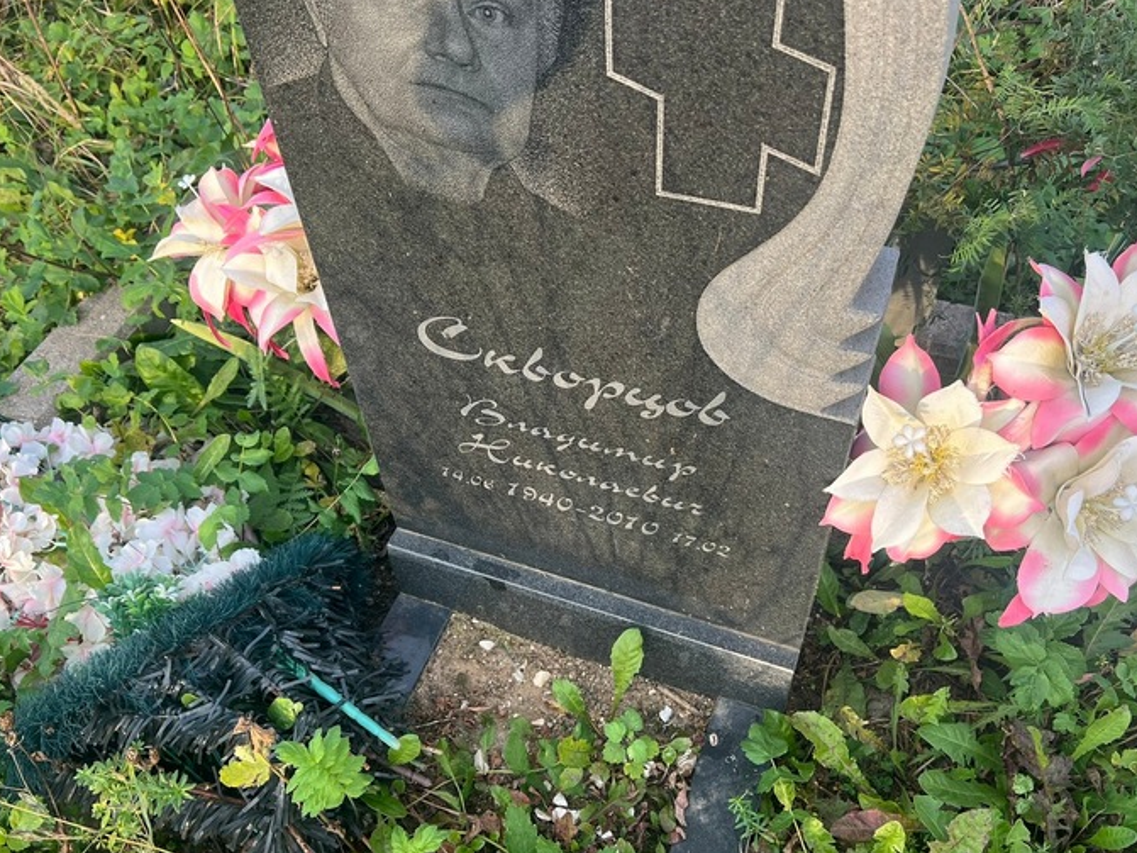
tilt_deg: -50.5
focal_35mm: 31
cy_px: 475
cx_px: 564
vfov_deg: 45.4
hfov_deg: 58.4
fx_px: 1018
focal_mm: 5.7
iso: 50
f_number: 1.5
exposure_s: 1/347
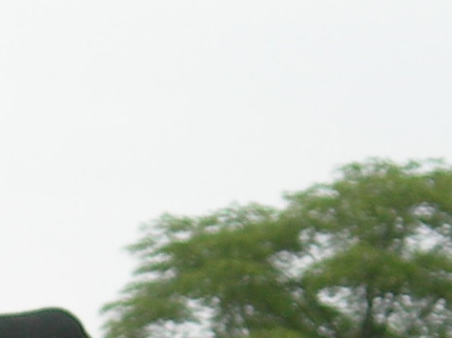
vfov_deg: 5.3
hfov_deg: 7.4
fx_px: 3472
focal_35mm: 266
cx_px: -86
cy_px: 1000
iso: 50
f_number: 2.9
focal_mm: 8.5
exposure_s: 1/188
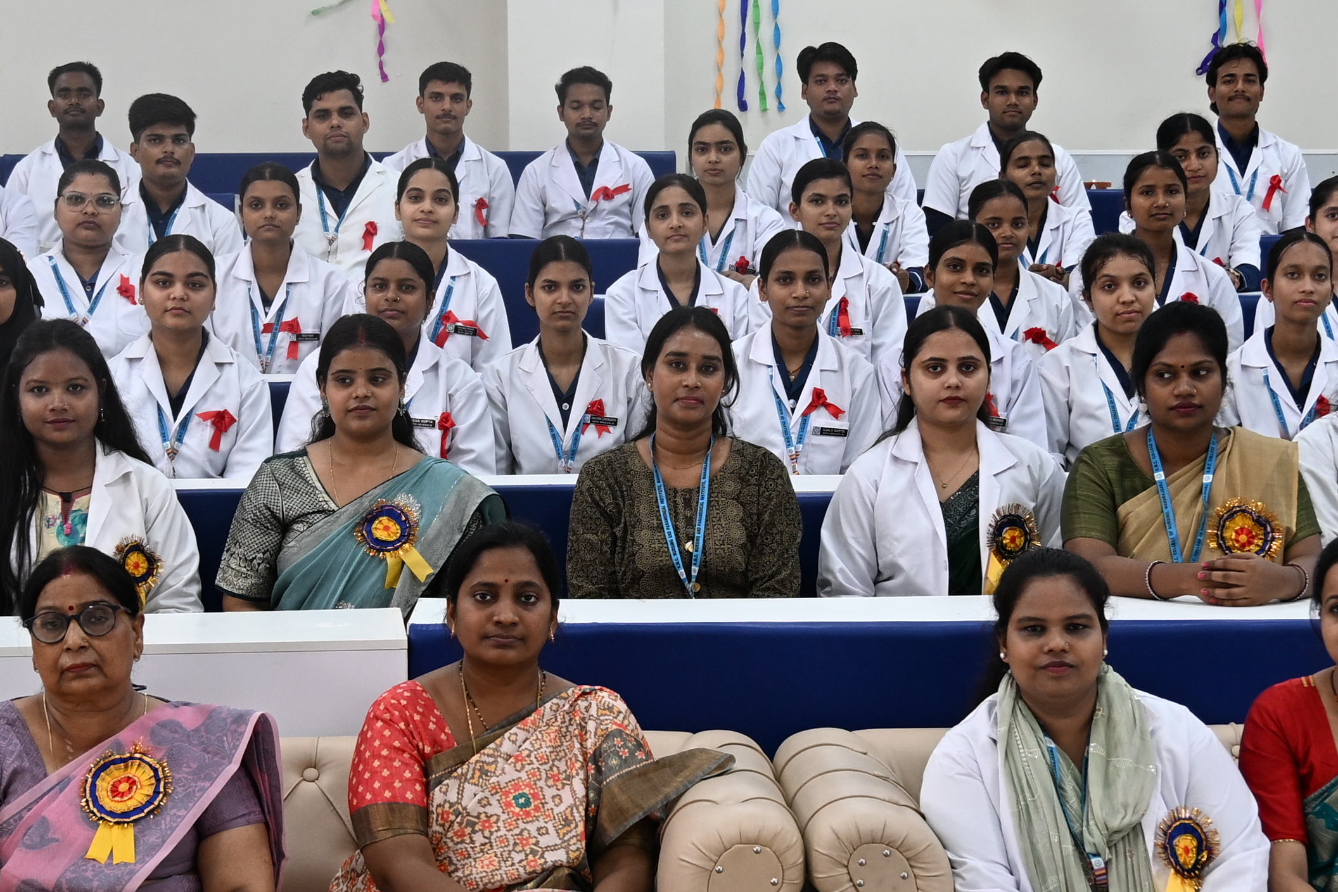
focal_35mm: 87
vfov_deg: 15.7
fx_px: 3233
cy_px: 504
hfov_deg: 23.4
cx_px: 600
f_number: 3.5
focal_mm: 22
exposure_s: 1/40
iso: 280
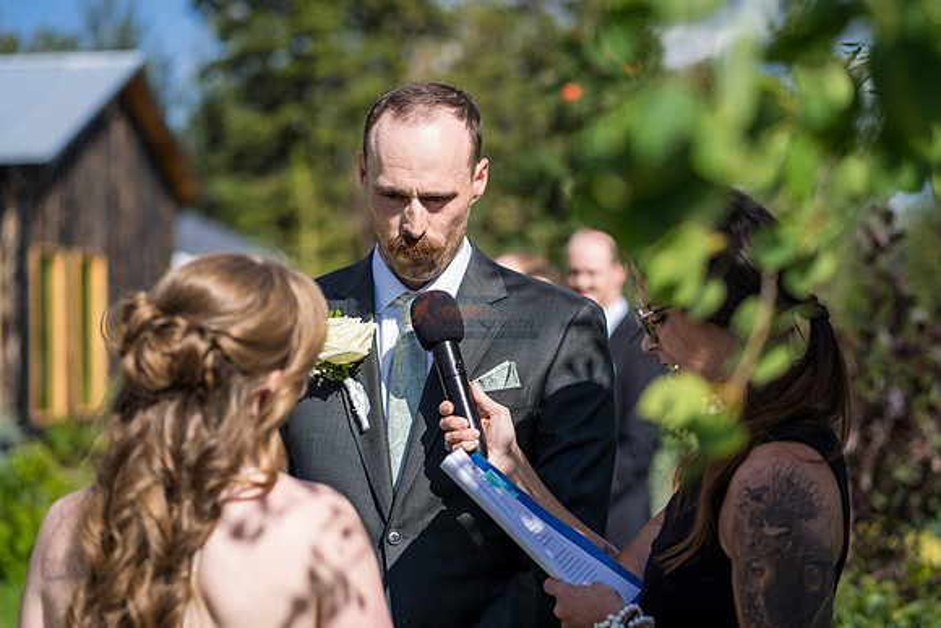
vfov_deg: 16.1
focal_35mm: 85
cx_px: 470
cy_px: 314
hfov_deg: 23.9
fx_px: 2222
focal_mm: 85
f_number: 2.8
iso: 250
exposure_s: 1/5000
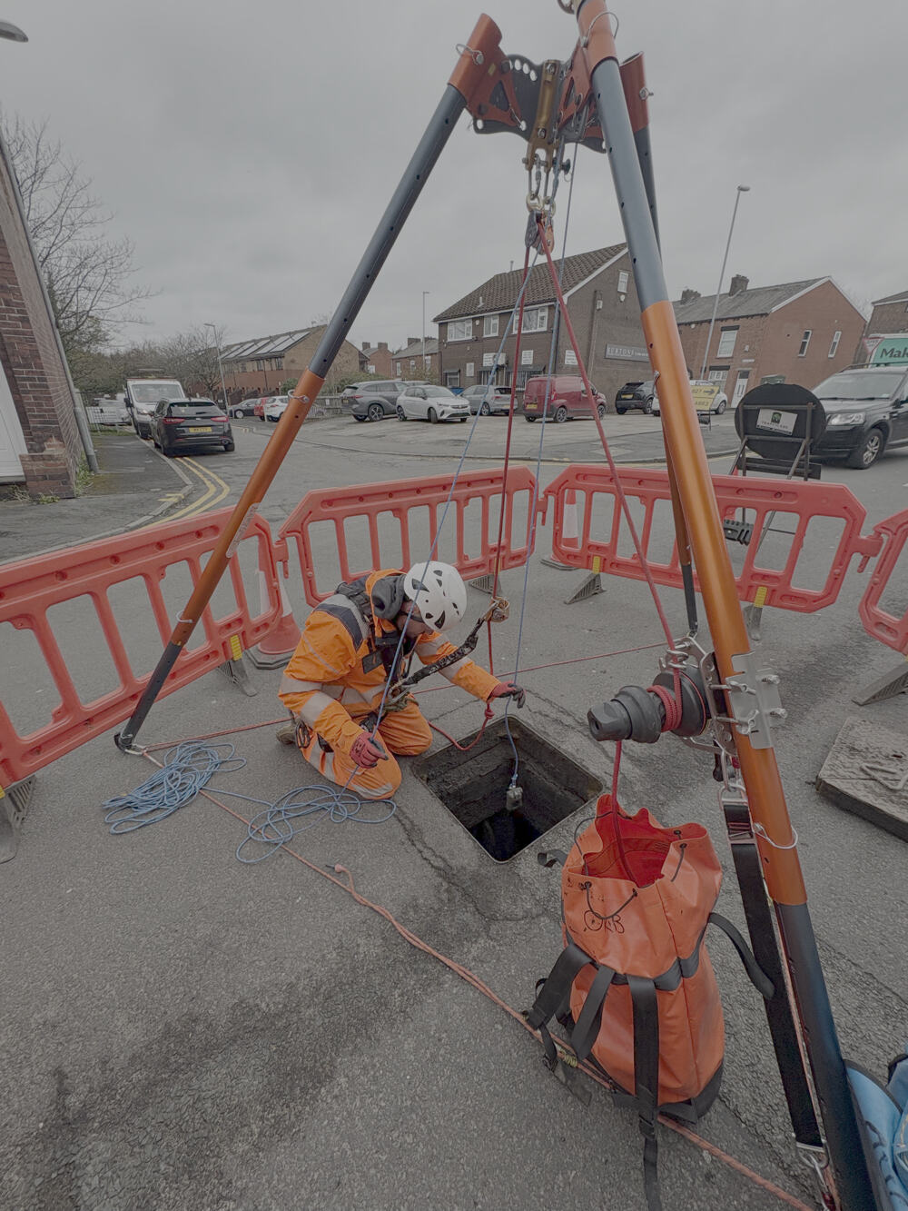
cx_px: 454
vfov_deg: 102.1
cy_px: 606
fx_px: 490
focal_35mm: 14
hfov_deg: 85.7
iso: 40
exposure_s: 1/322
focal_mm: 2.22
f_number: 2.2
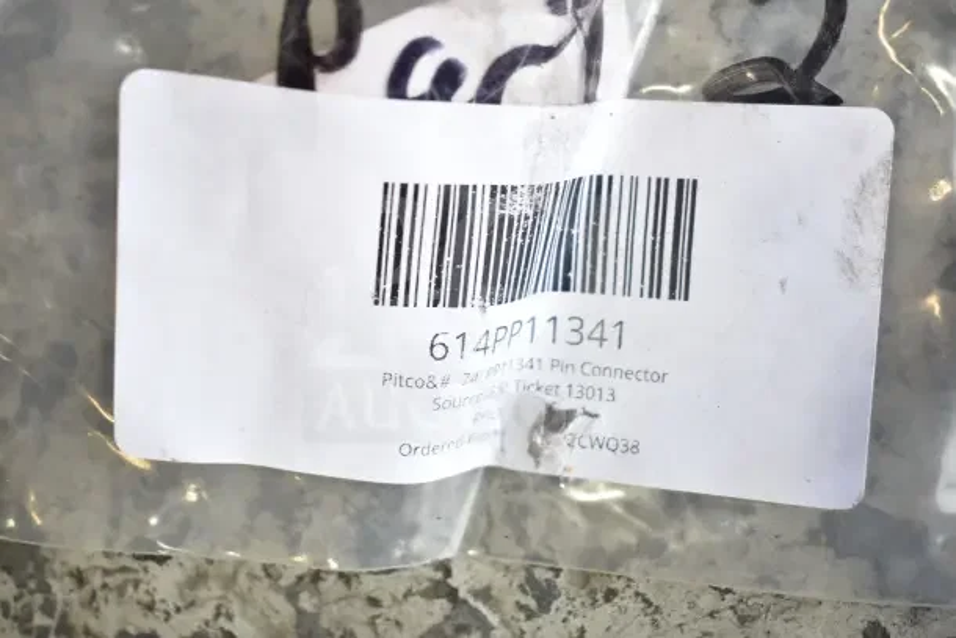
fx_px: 1195
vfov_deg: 29.9
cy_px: 319
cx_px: 478
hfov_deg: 43.6
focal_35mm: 45
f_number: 4.2
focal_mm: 30
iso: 200
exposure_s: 1/80
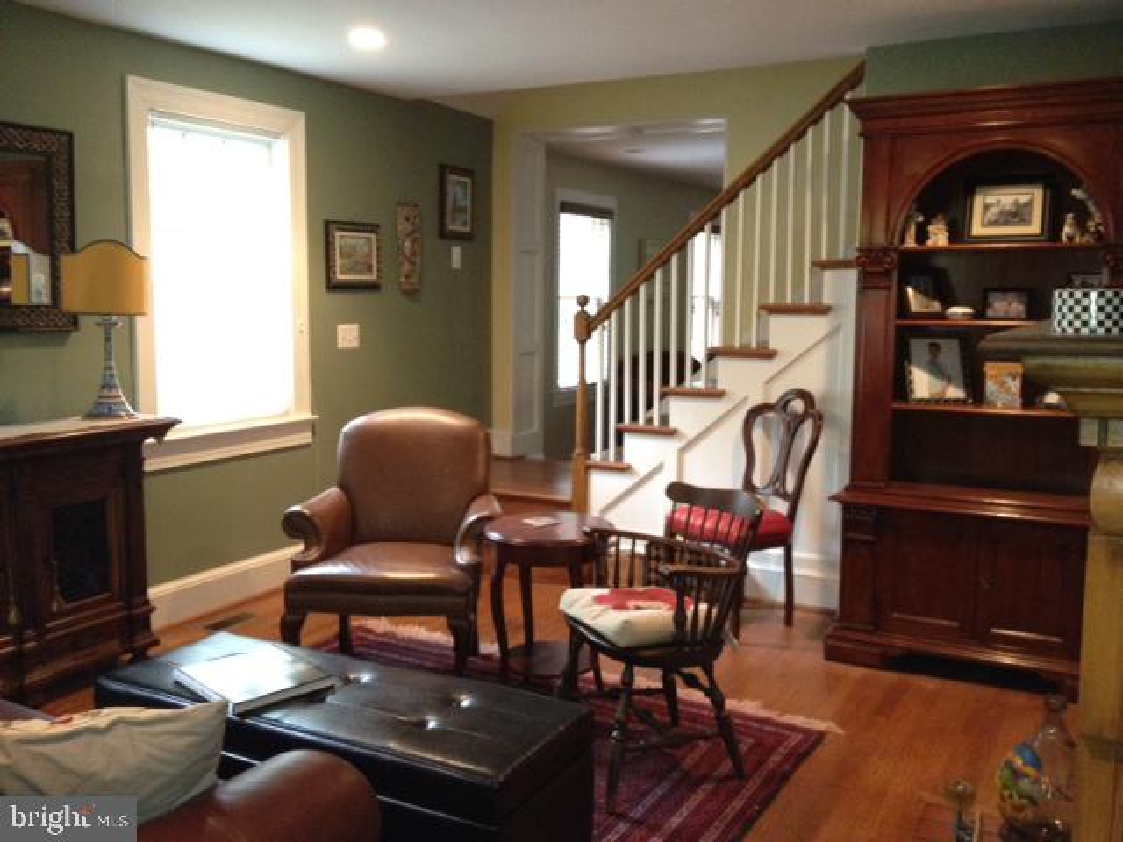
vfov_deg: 40.7
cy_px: 421
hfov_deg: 52.6
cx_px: 562
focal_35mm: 35
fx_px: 1135
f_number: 2.4
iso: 400
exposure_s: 1/20
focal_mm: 4.28
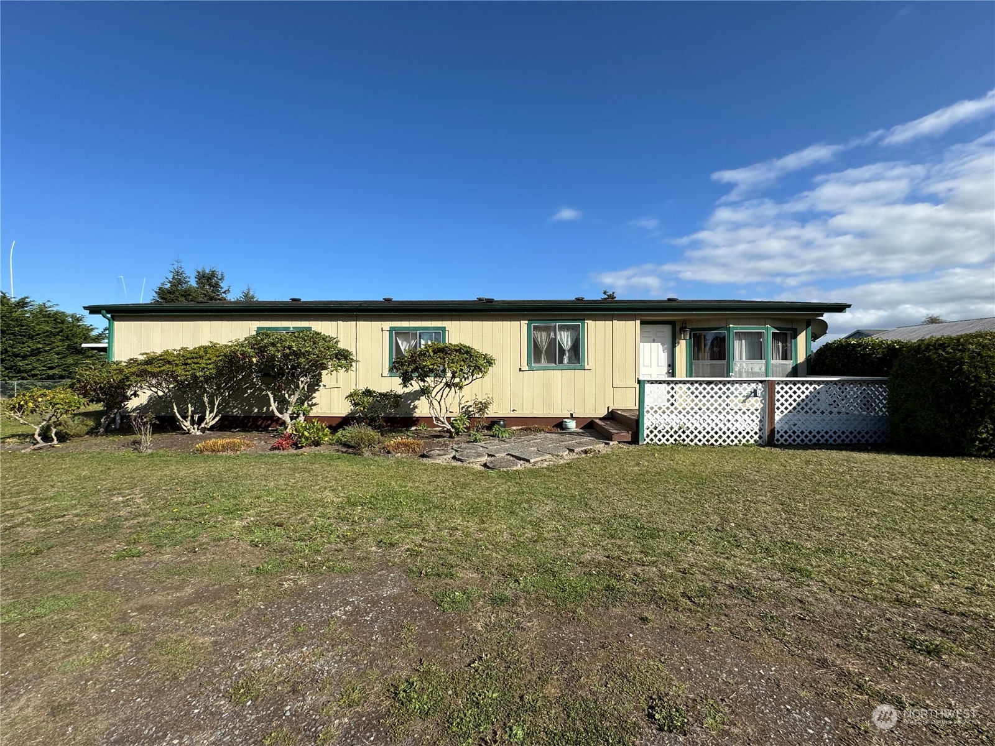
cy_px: 373
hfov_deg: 102.1
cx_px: 498
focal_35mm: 14
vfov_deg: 85.7
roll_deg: -0.9
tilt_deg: +0.0
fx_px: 402
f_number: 2.2
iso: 50
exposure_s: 1/2494
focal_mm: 2.22
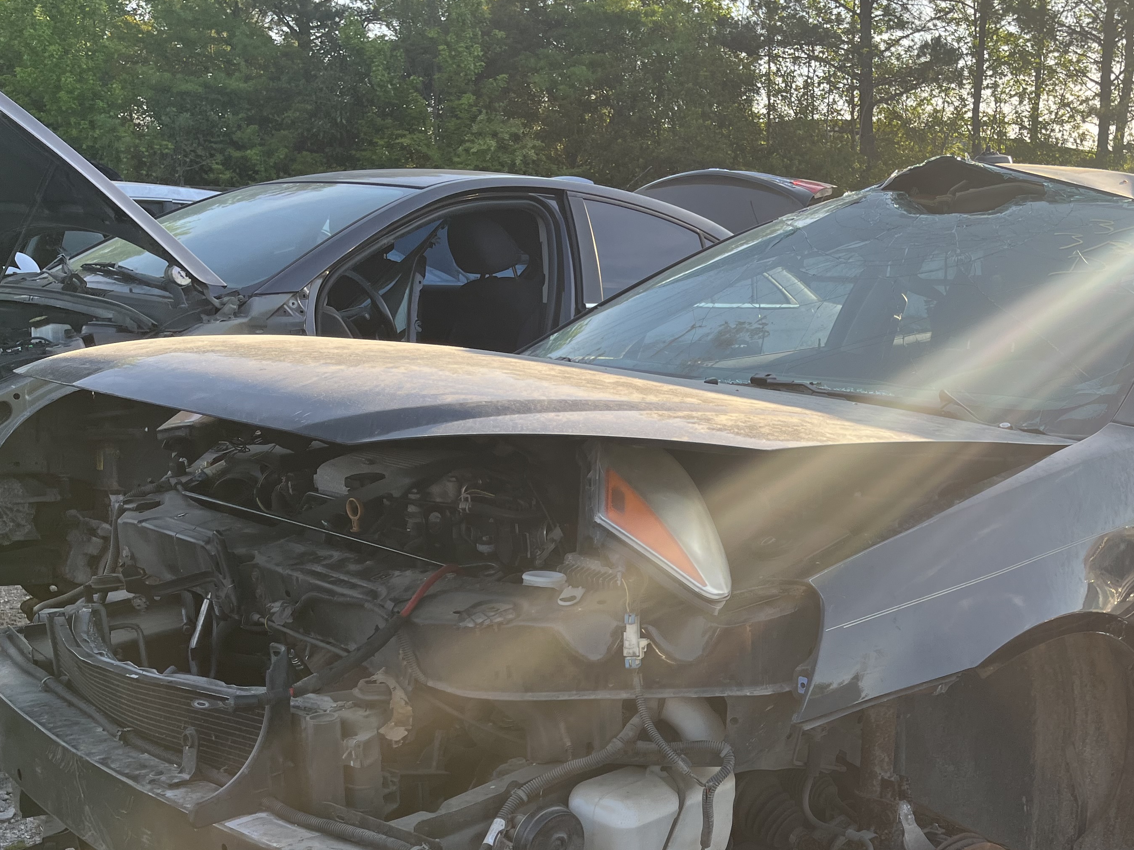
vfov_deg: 36.4
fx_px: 1278
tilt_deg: -11.8
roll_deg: -1.1
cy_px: 575
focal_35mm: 39
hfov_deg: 46.5
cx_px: 816
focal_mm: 5.1
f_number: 1.6
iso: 50
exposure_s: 1/864
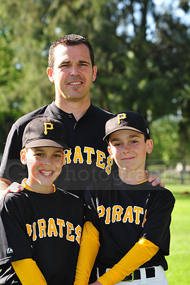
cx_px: 100
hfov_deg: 9.6
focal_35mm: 143
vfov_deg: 14.3
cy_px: 169
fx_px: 1132
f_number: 6.3
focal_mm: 105
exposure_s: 1/250
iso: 200
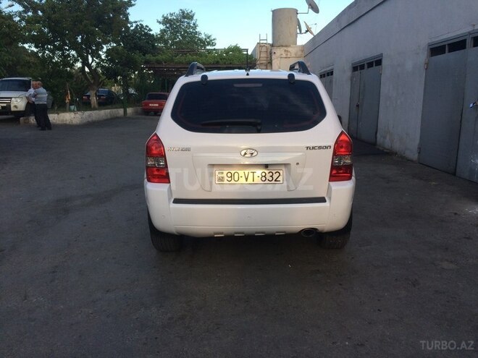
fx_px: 400
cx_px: 239
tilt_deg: -11.6
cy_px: 179
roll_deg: +1.4
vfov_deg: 48.2
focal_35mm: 29
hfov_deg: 61.7
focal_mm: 4.15
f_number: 2.2
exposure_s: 1/328
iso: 32
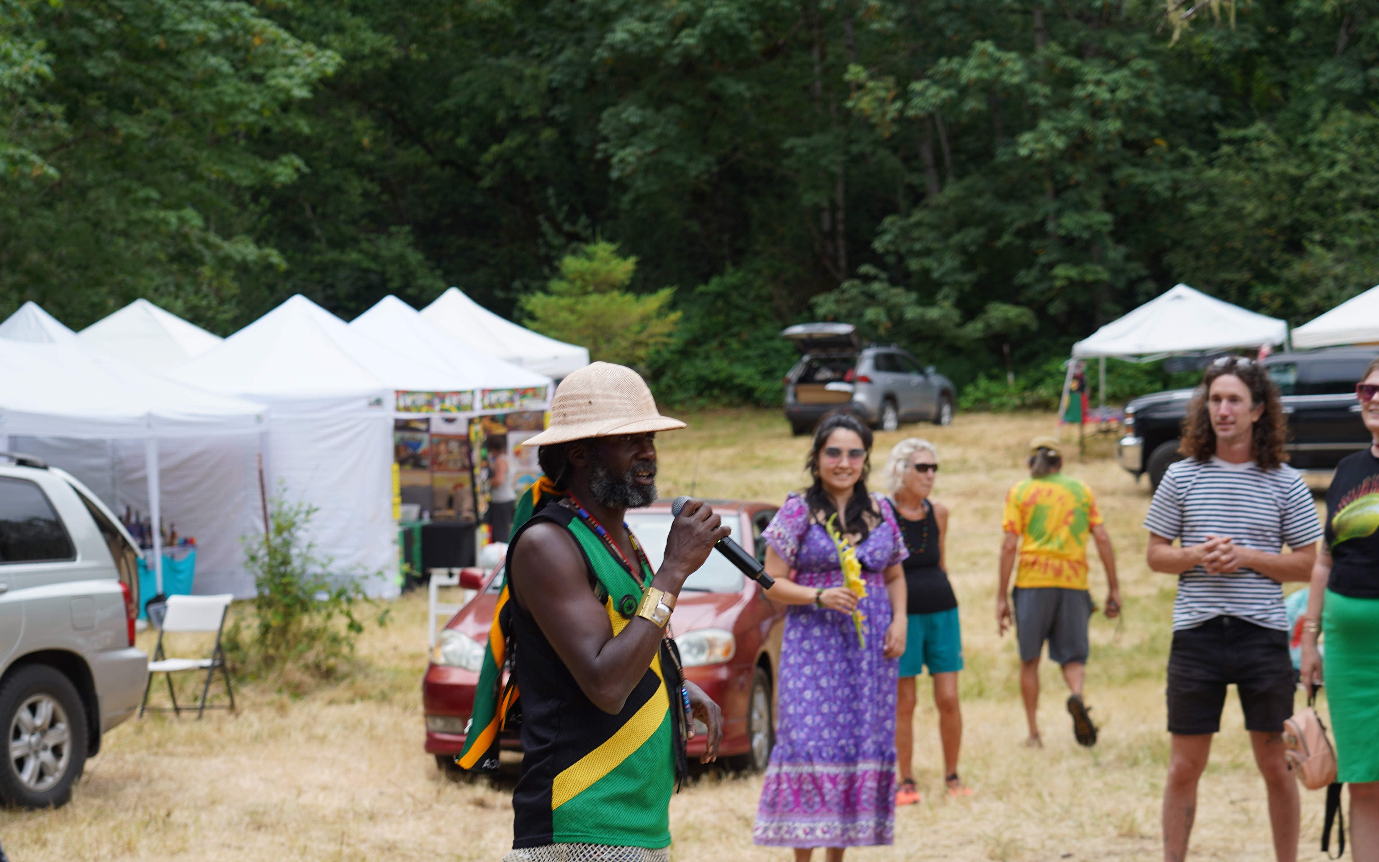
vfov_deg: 16.7
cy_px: 579
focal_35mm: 78
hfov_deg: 26.4
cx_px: 571
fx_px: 2931
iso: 100
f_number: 4
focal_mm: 57
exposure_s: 1/100
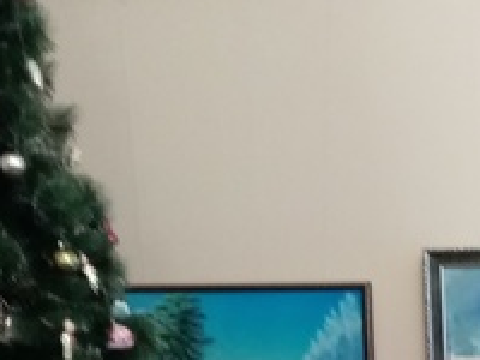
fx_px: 1276
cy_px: 484
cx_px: 554
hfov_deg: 20.2
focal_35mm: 92
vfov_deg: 15.2
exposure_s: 1/25
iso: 483
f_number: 1.8
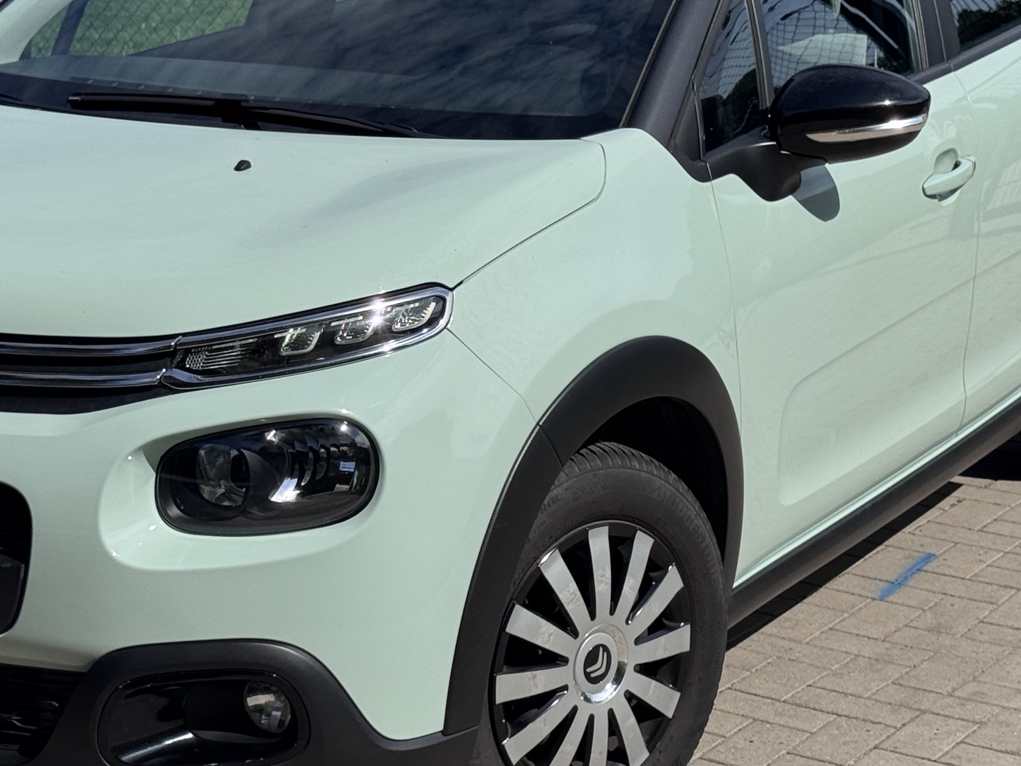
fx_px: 2714
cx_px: 382
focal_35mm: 92
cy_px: 296
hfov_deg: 21.3
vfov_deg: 16.0
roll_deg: +0.2
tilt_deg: -10.2
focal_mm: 6.76
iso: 64
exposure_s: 1/7937
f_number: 1.78
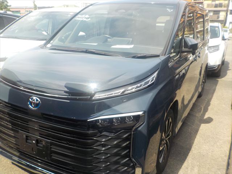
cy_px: 87
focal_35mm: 30
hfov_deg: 60.0
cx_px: 116
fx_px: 201
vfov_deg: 46.8
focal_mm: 4.1
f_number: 3.3
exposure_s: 1/500
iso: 125
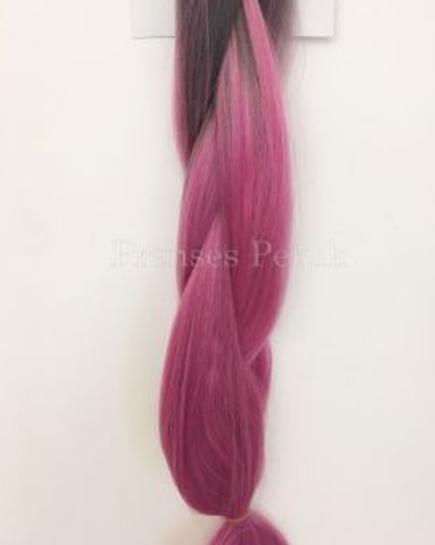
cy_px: 244
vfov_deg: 52.8
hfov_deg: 43.3
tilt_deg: -14.4
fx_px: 548
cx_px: 237
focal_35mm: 34
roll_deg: -0.3
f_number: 2.2
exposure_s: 1/17
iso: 40
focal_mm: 4.15
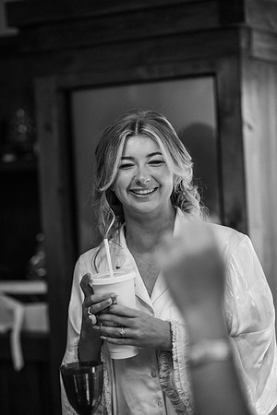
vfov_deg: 23.9
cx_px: 138
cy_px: 208
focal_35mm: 85
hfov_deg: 16.1
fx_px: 981
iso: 250
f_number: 2.2
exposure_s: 1/200
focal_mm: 85
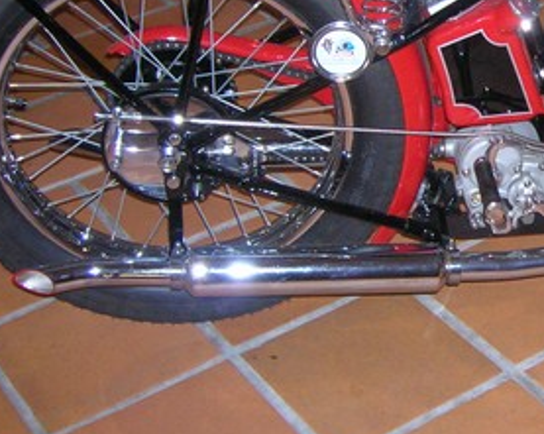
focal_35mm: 85
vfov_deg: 17.9
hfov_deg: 21.5
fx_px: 1367
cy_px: 95
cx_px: 572
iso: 174
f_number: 2.9
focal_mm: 5.7
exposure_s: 1/60.1
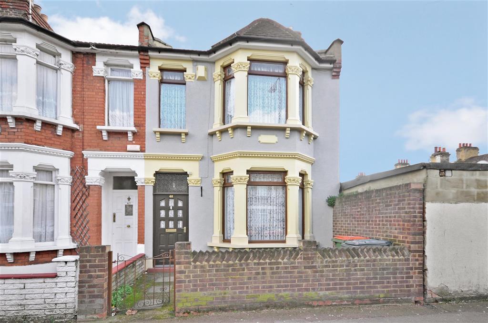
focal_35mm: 20
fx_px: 264
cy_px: 162
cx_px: 244
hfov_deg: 85.5
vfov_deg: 63.0
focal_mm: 13
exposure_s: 1/125
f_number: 5.6
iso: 200
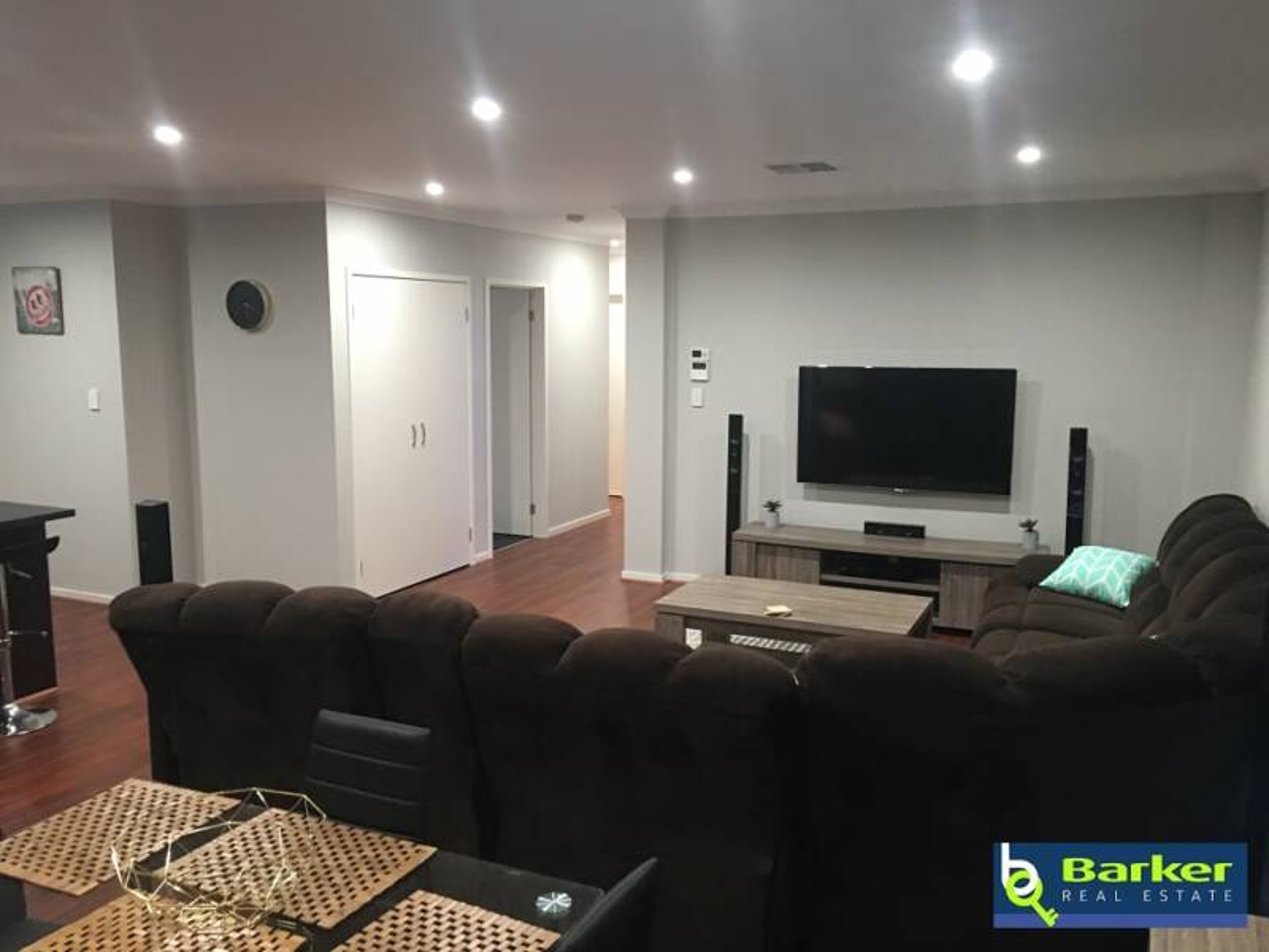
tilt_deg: -6.9
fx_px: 1063
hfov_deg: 61.7
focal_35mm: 29
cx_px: 634
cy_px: 476
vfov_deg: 48.2
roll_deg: +0.1
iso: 80
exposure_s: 1/10
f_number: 2.2
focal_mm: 4.15
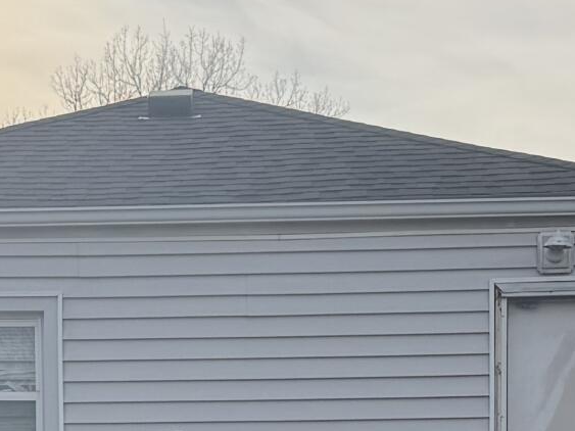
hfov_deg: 15.4
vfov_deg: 10.9
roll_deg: +0.4
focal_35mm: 128
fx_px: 2126
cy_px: 765
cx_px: 256
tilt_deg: -3.6
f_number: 1.78
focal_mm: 6.76
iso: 100
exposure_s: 1/4167
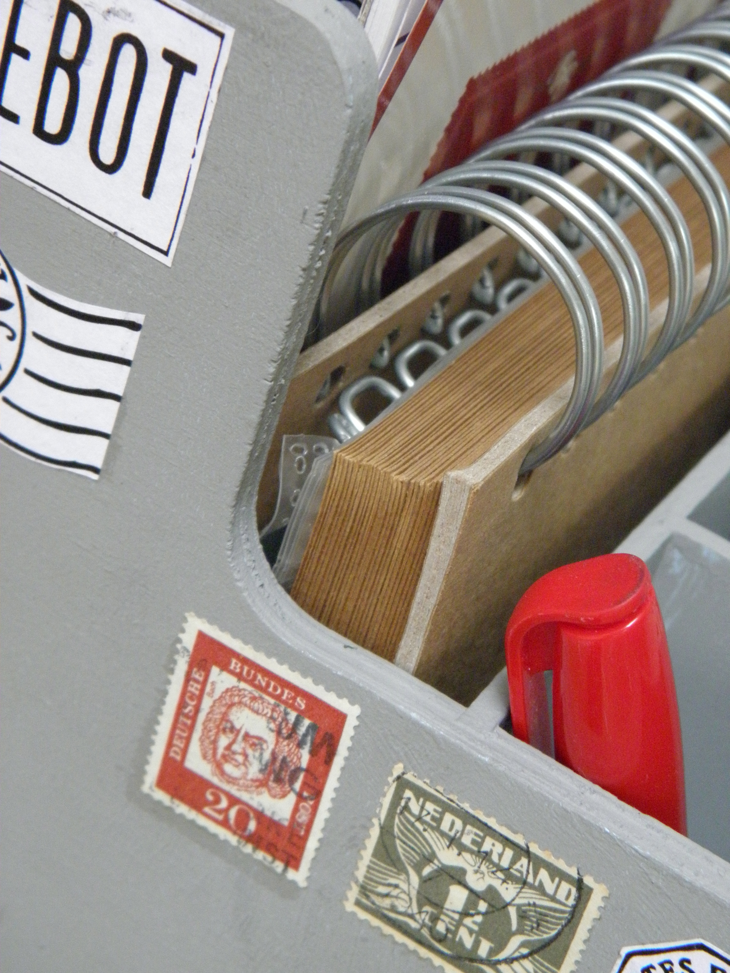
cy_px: 486
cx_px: 365
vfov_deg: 24.4
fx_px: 2249
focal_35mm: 80
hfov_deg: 18.4
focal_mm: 14.3
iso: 400
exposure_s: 1/25
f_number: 4.4
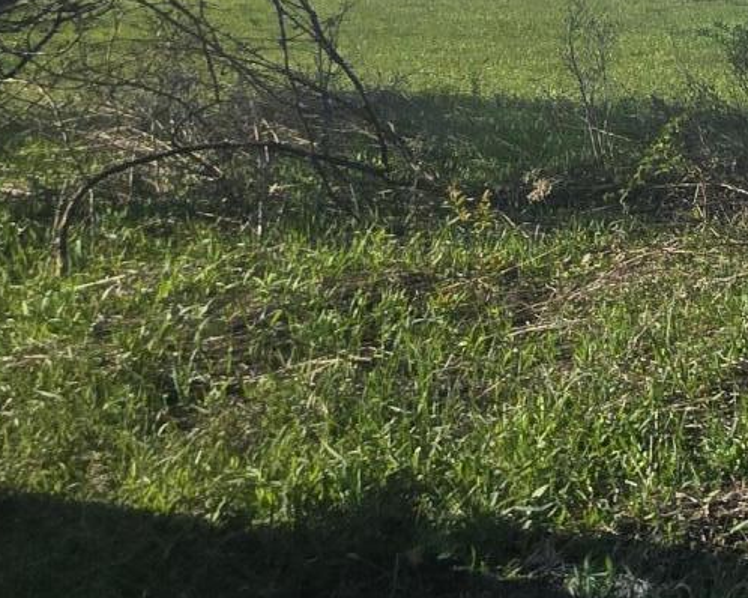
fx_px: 1129
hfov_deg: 21.8
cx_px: 1361
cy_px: -15
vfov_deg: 27.7
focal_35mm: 51
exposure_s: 1/1978
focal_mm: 2.2
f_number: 2.2
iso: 50
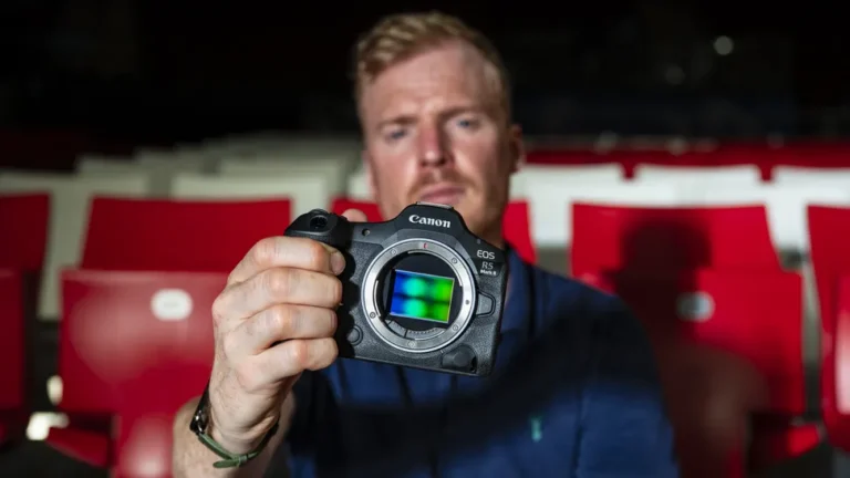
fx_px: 1203
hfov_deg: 38.9
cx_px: 425
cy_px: 226
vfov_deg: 22.5
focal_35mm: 53
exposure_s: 1/200
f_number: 4.5
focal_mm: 51
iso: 640
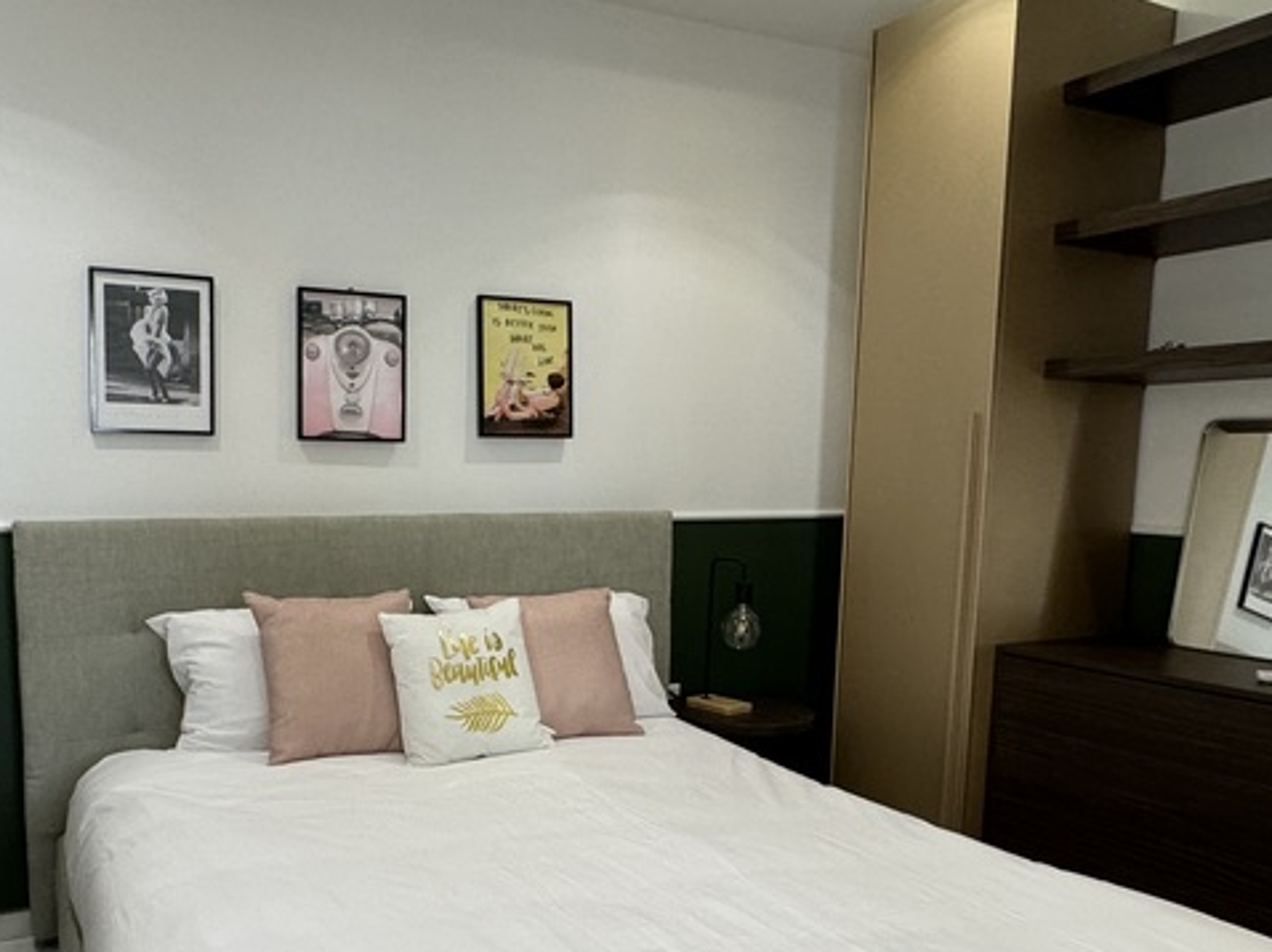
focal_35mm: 30
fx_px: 1102
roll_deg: -1.2
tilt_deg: -7.1
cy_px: 588
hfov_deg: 59.2
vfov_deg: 46.4
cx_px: 474
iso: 250
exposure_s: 1/100
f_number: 2.2
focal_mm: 2.22
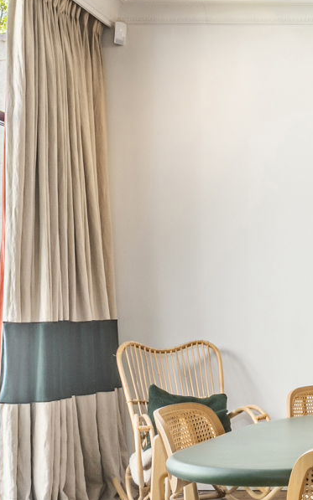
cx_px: 500
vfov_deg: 32.9
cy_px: 336
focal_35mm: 62
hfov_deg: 18.2
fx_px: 841
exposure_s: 1/125
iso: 250
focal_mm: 16.7
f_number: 11
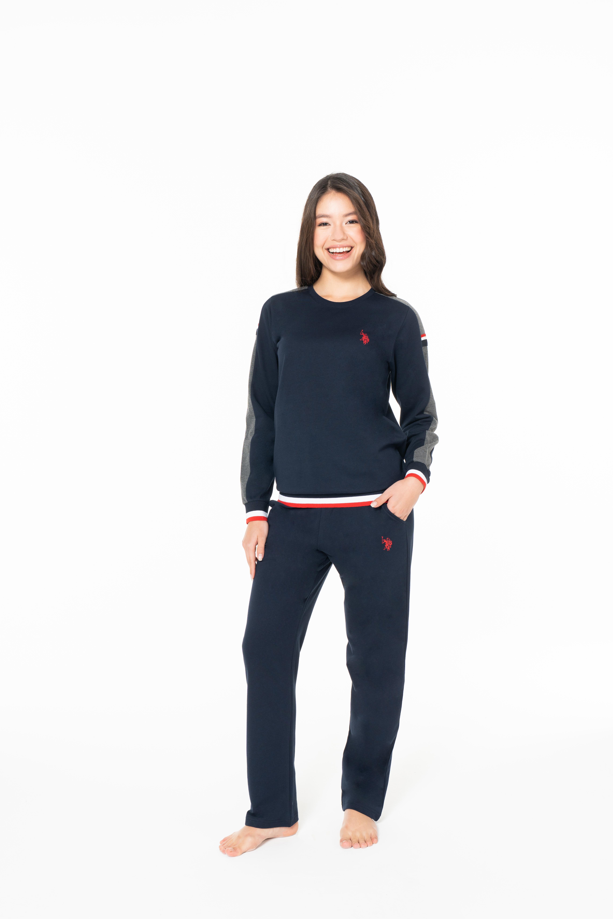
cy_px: 470
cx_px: 310
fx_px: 1073
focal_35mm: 42
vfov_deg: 46.4
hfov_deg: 31.9
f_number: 8
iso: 200
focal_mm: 41
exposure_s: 1/160
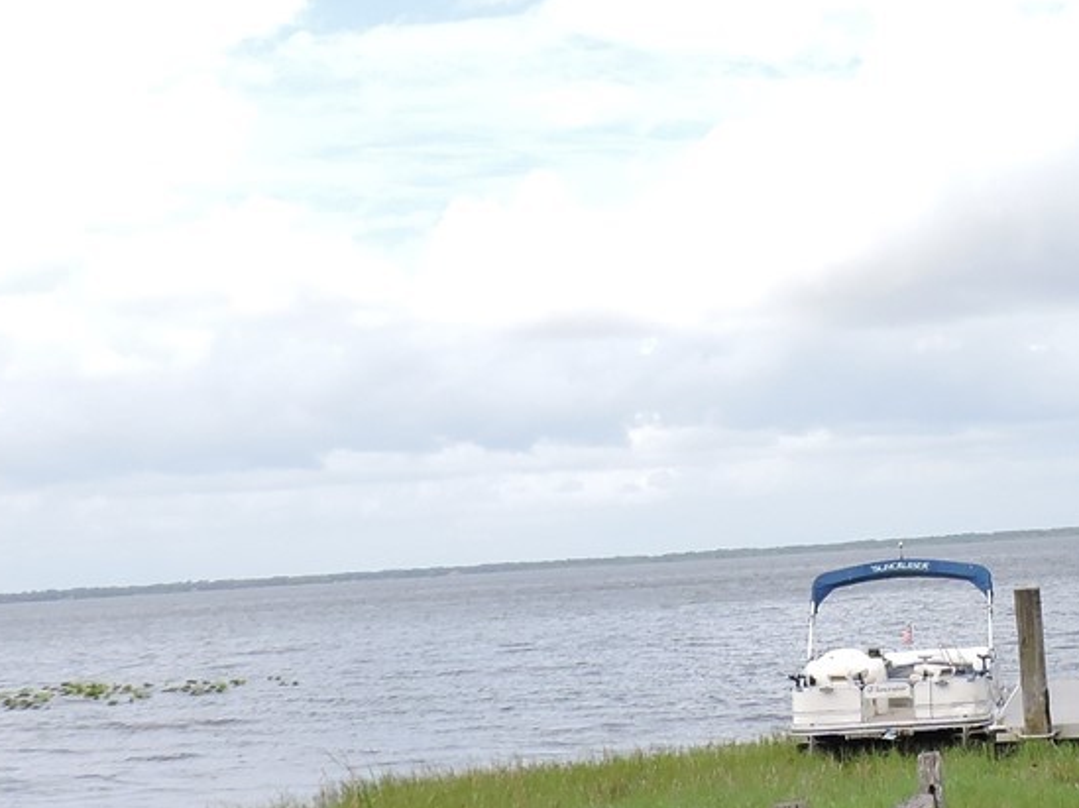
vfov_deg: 20.9
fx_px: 2181
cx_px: 949
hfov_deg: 26.9
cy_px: 228
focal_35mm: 70
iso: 180
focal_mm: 4.3
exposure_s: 1/1250
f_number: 3
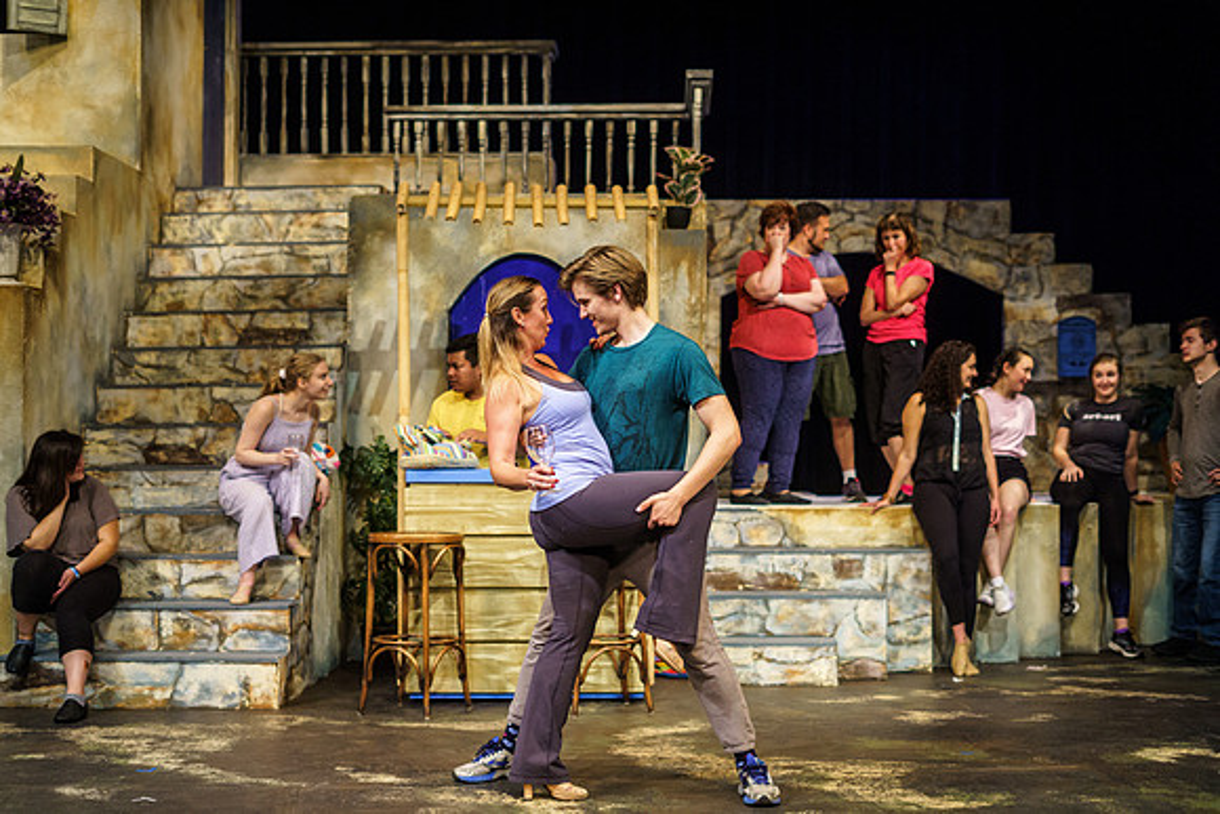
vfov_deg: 26.1
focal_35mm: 52
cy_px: 413
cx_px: 593
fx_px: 1759
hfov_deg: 38.3
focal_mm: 50
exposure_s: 1/400
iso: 2000
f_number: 2.2
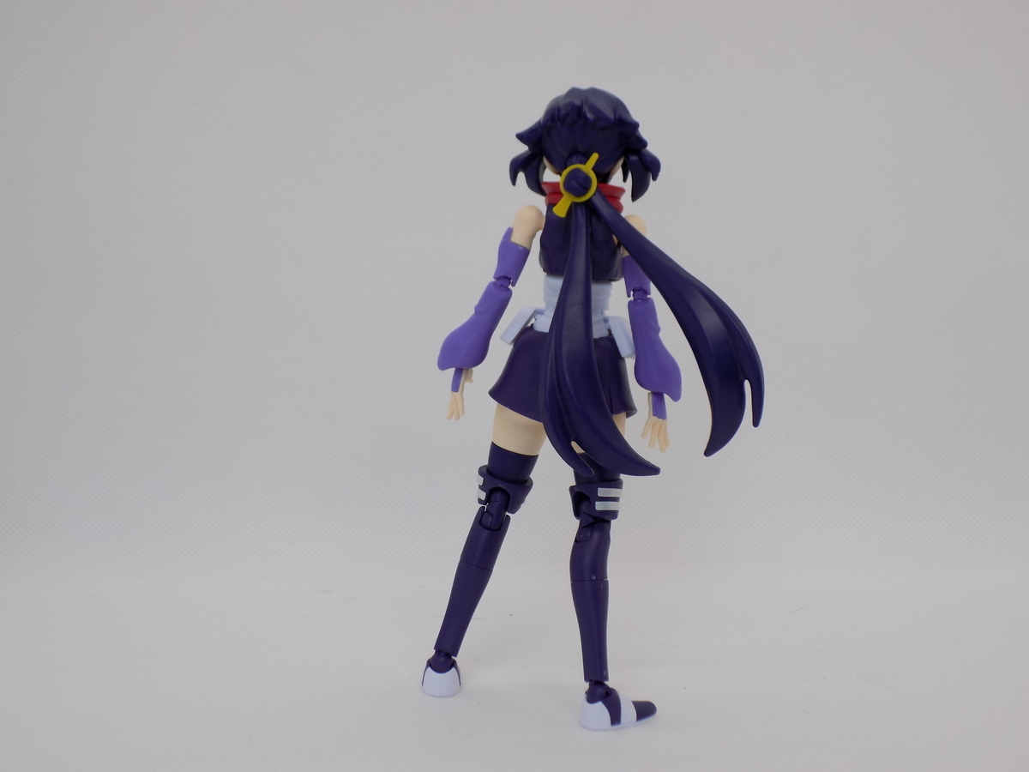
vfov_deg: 31.5
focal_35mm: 46
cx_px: 514
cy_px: 386
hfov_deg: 41.2
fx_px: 1367
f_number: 3.7
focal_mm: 8.1
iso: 80
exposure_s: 1/40
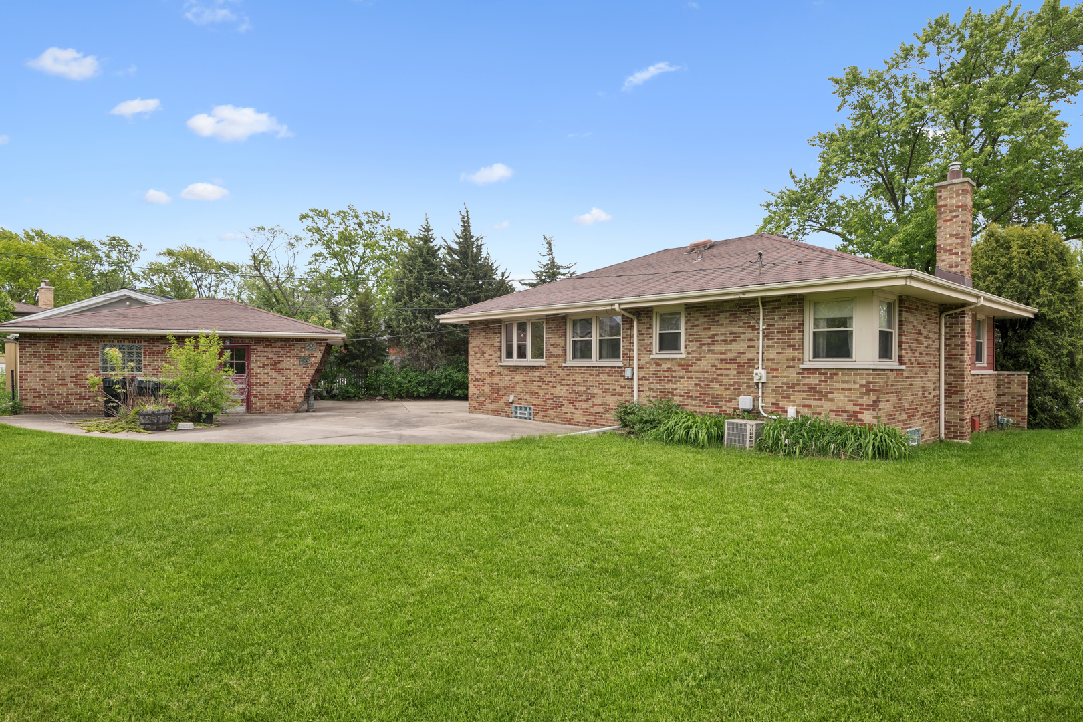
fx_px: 602
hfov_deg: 84.0
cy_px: 361
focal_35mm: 20
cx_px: 542
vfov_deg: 61.9
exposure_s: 1/320
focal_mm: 20
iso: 250
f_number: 8
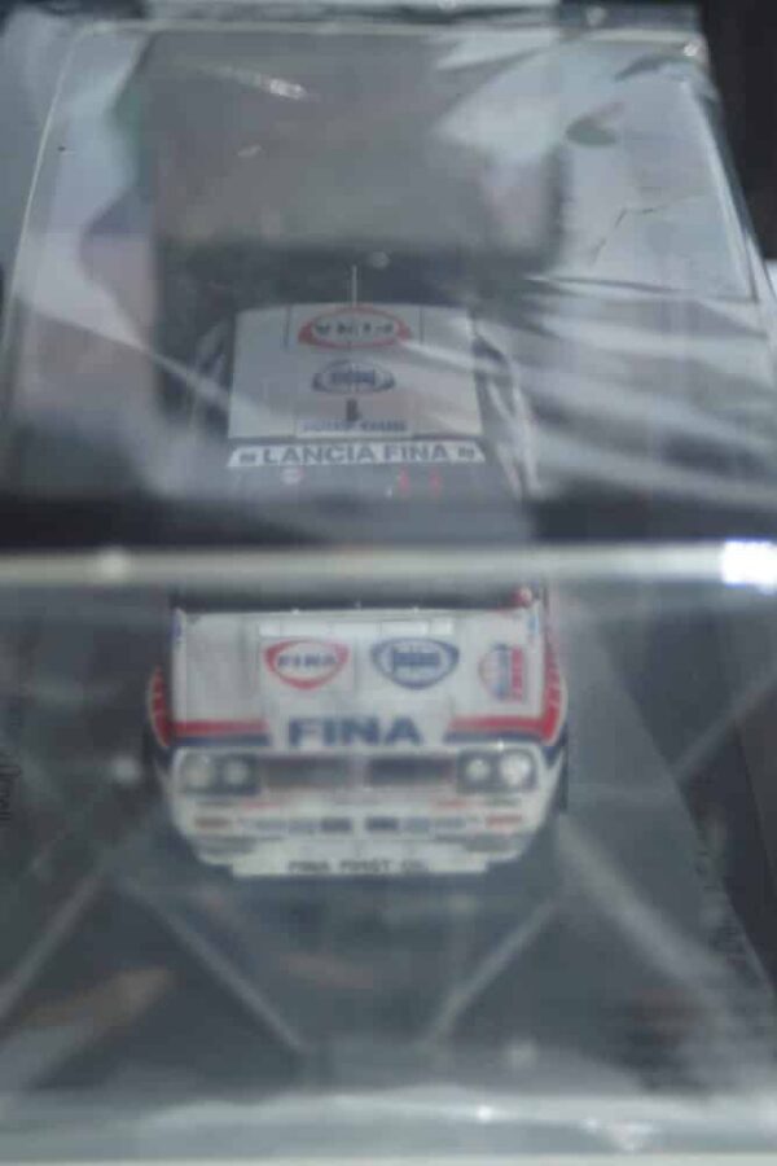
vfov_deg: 17.1
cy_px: 583
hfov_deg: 11.4
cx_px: 388
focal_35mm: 120
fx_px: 3885
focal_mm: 80
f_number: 5.6
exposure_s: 1/60
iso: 200
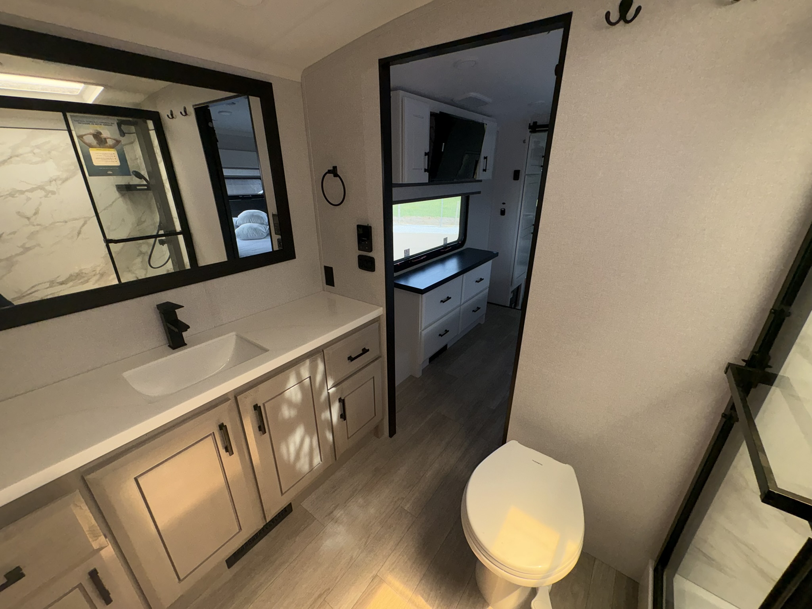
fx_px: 328
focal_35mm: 14
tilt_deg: -22.3
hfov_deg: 102.1
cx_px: 406
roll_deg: -0.3
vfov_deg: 85.7
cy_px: 304
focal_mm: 2.22
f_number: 2.2
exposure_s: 1/122
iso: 50
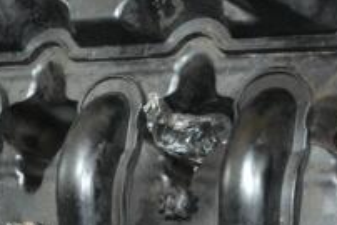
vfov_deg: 13.6
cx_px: 222
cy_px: 275
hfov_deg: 20.7
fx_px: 918
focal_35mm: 98
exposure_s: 1/60
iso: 1600
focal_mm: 22
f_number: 4
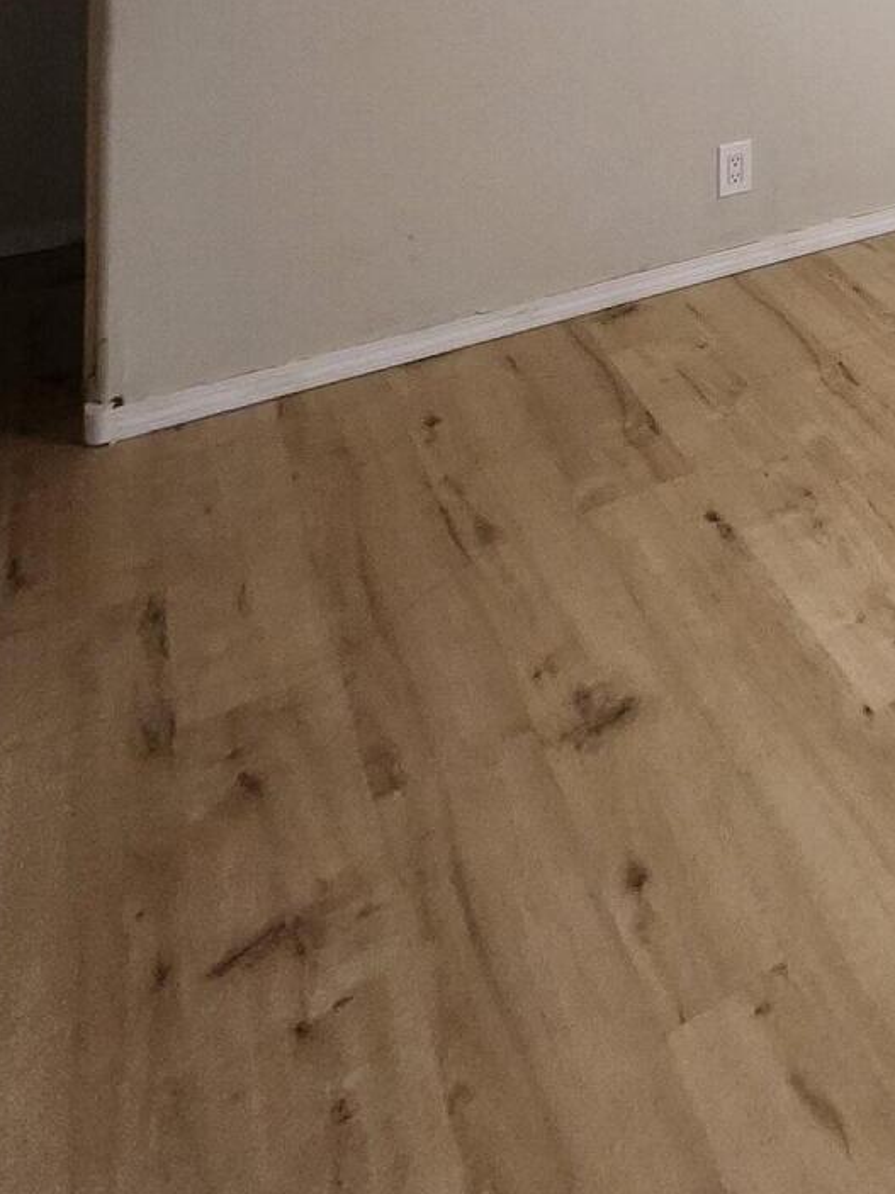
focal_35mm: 37
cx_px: 1206
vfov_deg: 36.3
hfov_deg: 29.7
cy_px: -301
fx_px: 1276
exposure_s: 1/60
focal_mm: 1.74
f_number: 2.2
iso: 320
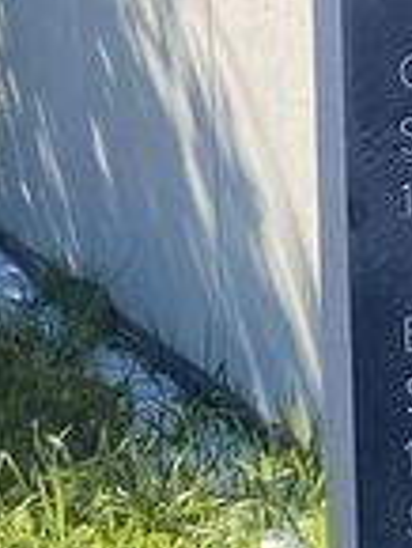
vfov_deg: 13.1
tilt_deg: +0.3
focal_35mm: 143
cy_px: -246
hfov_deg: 9.6
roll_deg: +2.2
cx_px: 854
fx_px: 2266
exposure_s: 1/1147
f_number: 1.8
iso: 32
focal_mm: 4.25
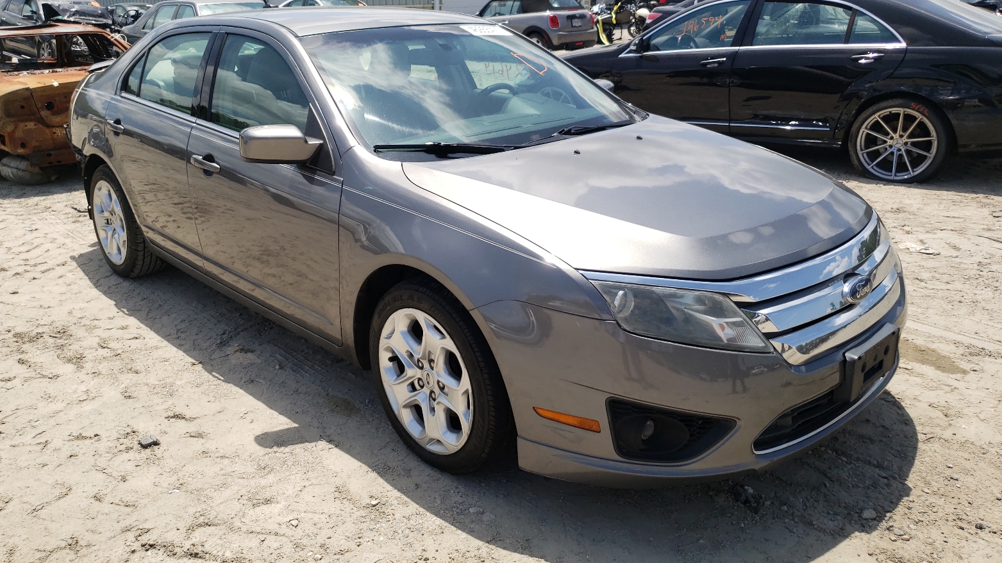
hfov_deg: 66.1
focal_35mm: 29
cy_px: 288
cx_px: 494
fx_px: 770
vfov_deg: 40.2
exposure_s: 1/3333
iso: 50
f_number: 1.5
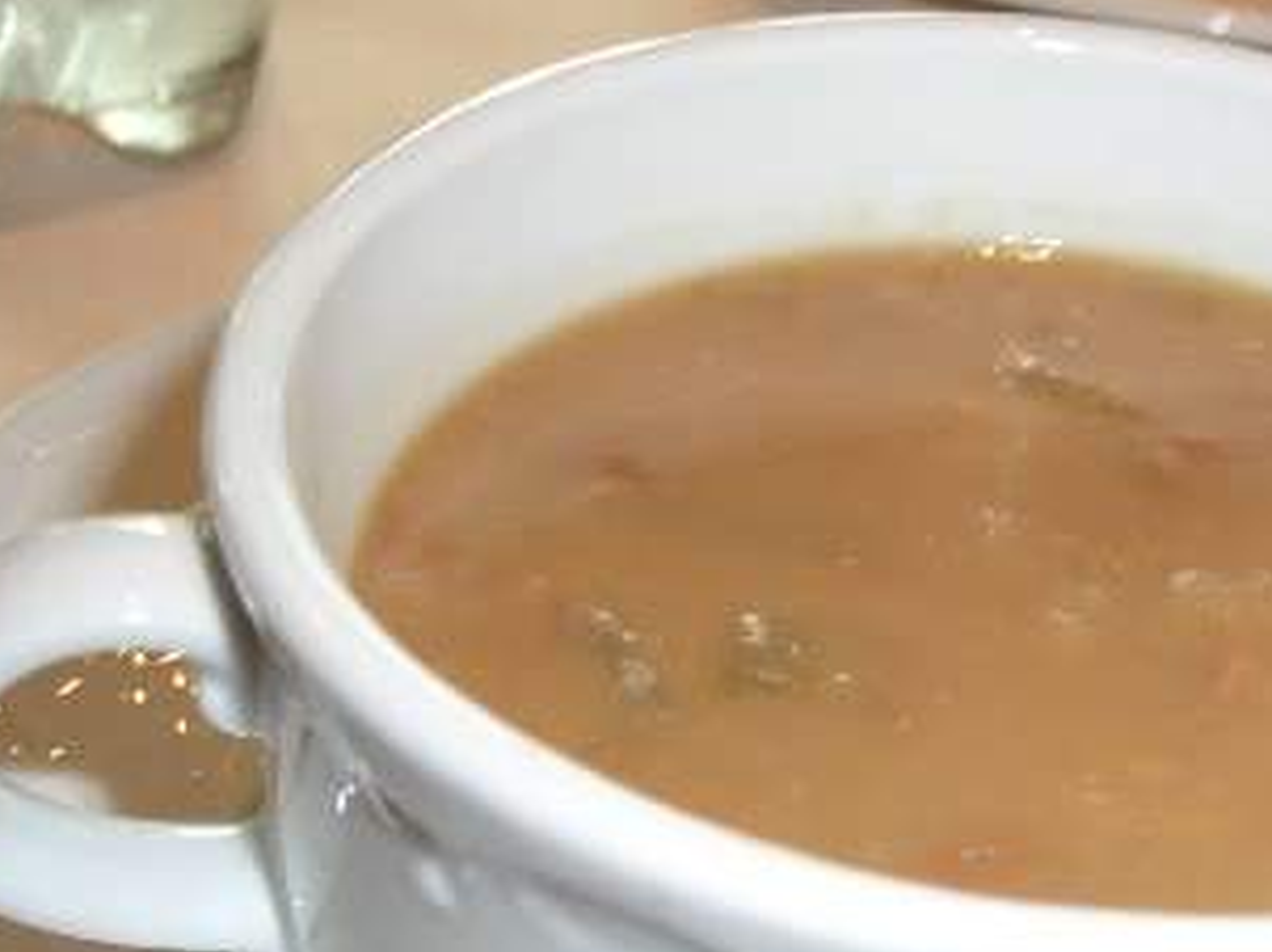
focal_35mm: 70
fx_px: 2570
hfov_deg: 27.4
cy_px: 771
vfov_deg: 20.7
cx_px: 960
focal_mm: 7.1
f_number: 2.8
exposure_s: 1/60
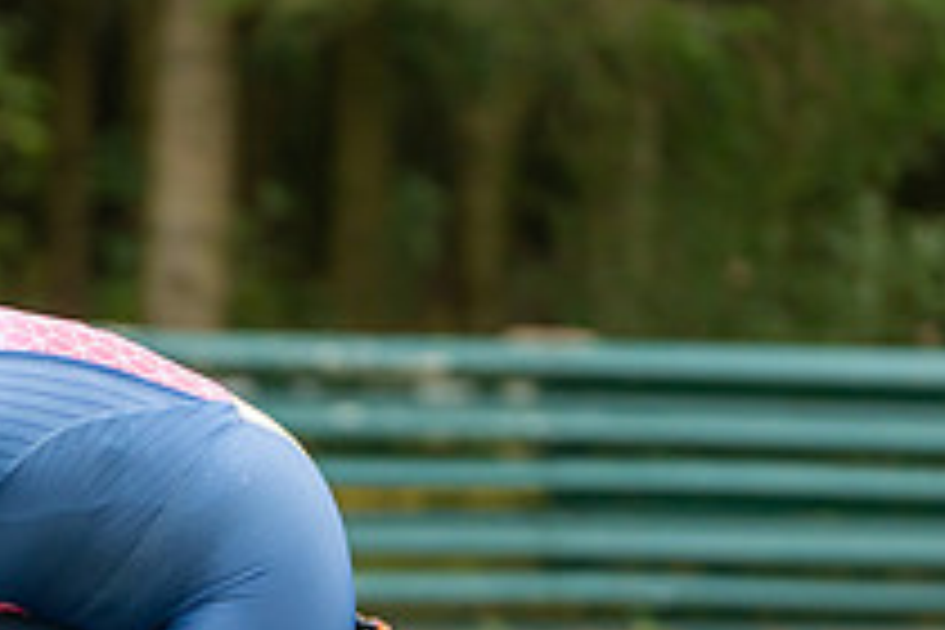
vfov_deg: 4.3
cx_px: -71
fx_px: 8321
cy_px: 718
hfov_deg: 6.5
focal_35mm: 317
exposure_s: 1/1250
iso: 1250
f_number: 2.8
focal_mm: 114
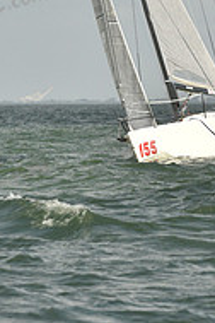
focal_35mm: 892
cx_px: 137
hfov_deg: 1.5
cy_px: -94
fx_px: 7990
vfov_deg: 2.3
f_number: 9
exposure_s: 1/1250
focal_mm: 290
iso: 400
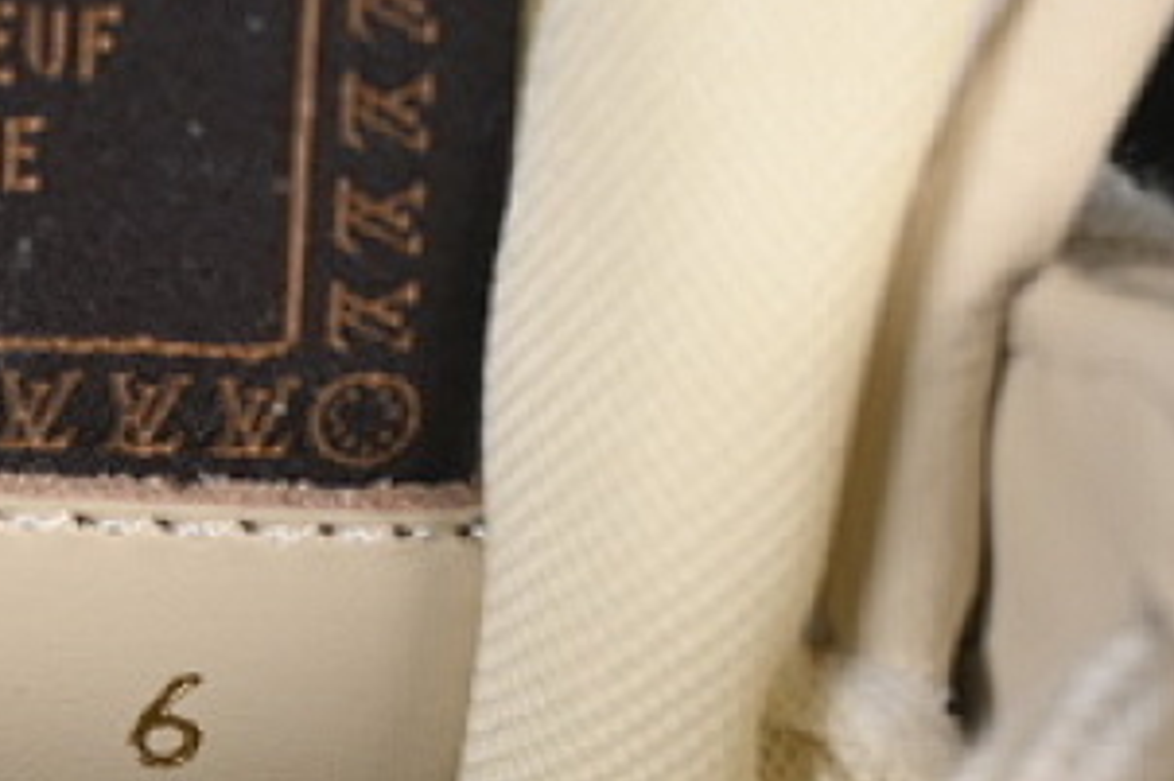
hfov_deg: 7.6
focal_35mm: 268
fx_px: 8735
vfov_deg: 5.1
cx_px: -327
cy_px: 633
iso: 160
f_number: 7.1
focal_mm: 50
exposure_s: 1/80
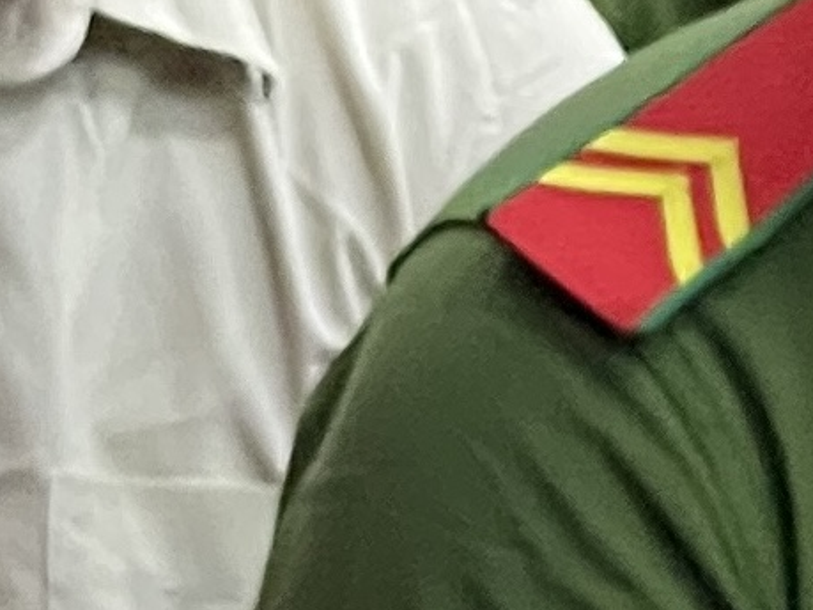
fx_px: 5800
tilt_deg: -6.9
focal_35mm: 247
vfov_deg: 6.0
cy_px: 11
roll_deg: +0.1
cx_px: -171
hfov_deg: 7.9
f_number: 2.2
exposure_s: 1/33
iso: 640
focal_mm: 7.5
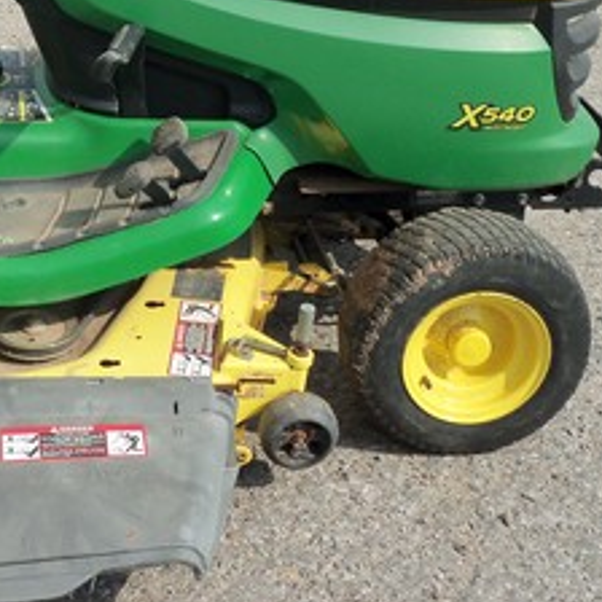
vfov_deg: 23.1
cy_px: 75
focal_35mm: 73
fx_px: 1436
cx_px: 83
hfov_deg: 23.2
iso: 80
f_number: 8.8
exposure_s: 1/200
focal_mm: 5.7
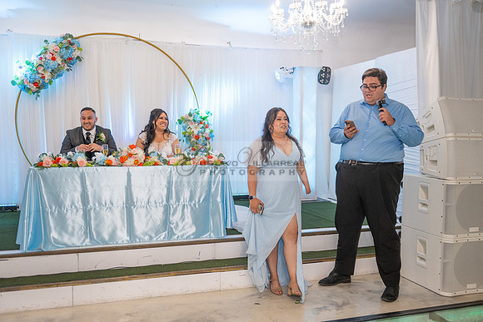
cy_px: 161
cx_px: 242
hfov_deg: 55.8
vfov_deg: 38.9
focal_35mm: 34
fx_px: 456
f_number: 3.2
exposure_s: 1/160
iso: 1000
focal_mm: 34
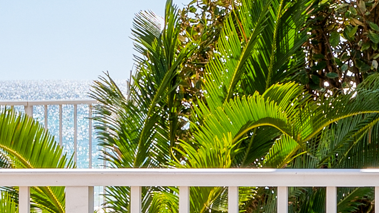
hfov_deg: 8.7
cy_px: 93
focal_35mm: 231
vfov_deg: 5.3
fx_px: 2322
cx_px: 835
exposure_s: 1/200
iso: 100
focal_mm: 30
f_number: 10
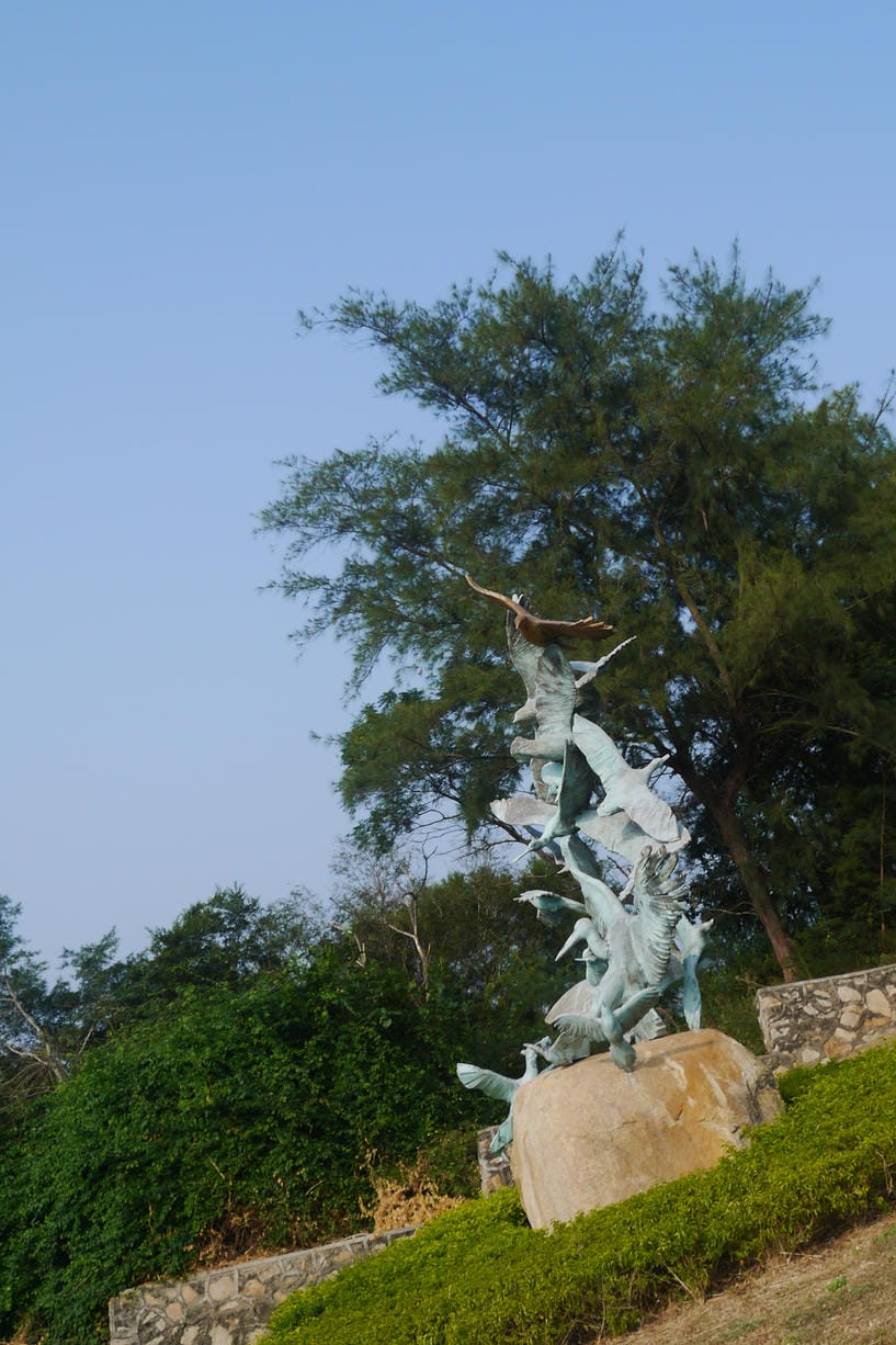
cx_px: 579
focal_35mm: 38
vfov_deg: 50.7
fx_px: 1419
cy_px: 693
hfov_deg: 34.8
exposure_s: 1/400
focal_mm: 14
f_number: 8
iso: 160
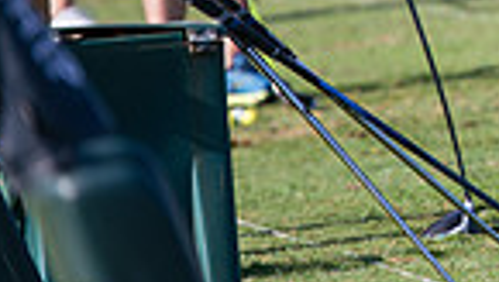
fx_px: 9963
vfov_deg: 1.6
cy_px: -273
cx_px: 919
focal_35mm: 752
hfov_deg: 2.9
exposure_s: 1/500
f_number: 3.2
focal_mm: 180
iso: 64
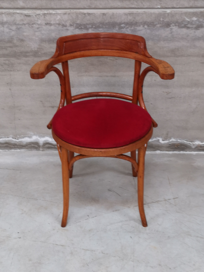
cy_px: 136
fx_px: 393
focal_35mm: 50
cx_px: 102
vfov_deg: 38.2
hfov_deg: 29.1
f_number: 1.8
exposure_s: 1/50
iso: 64
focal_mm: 3.95
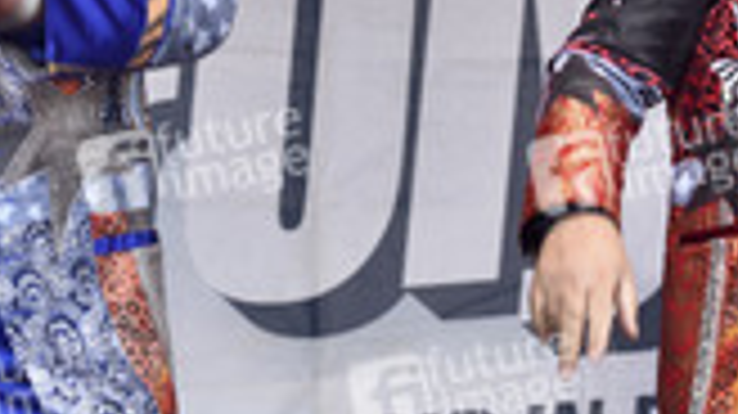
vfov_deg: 6.0
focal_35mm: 201
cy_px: 50
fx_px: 3931
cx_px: 524
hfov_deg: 10.7
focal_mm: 70
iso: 400
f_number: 6.3
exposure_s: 1/160
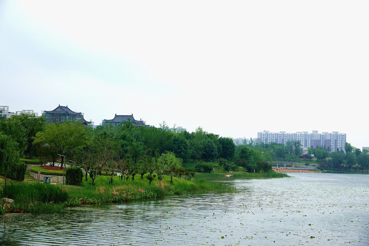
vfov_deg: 15.0
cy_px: 123
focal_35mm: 91
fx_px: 933
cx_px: 184
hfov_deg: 22.4
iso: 100
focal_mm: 33.51
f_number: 4
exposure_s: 1/800
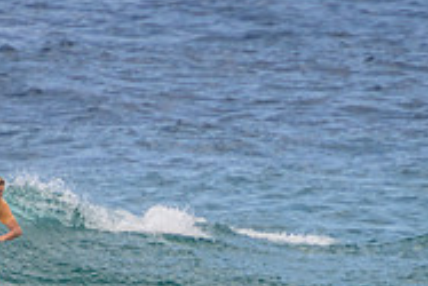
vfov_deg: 0.8
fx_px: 20250
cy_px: 240
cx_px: 212
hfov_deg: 1.2
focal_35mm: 1702
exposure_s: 1/2000
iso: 320
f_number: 5.6
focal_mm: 400
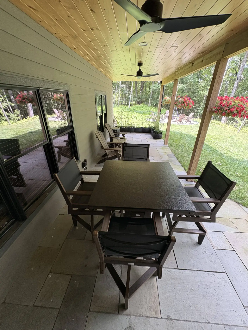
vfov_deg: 102.1
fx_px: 134
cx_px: 124
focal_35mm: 14
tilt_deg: -26.4
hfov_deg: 85.7
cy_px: 165
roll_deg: -1.5
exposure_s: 1/99
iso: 200
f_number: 2.2
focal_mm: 2.22
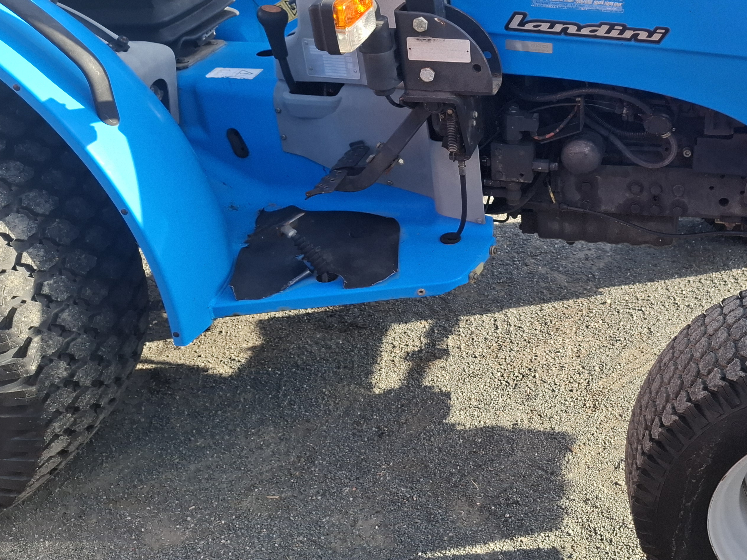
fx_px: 798
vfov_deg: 37.8
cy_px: 147
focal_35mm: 37
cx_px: 568
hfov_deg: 48.1
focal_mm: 5.54
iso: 50
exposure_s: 1/584
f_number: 1.8
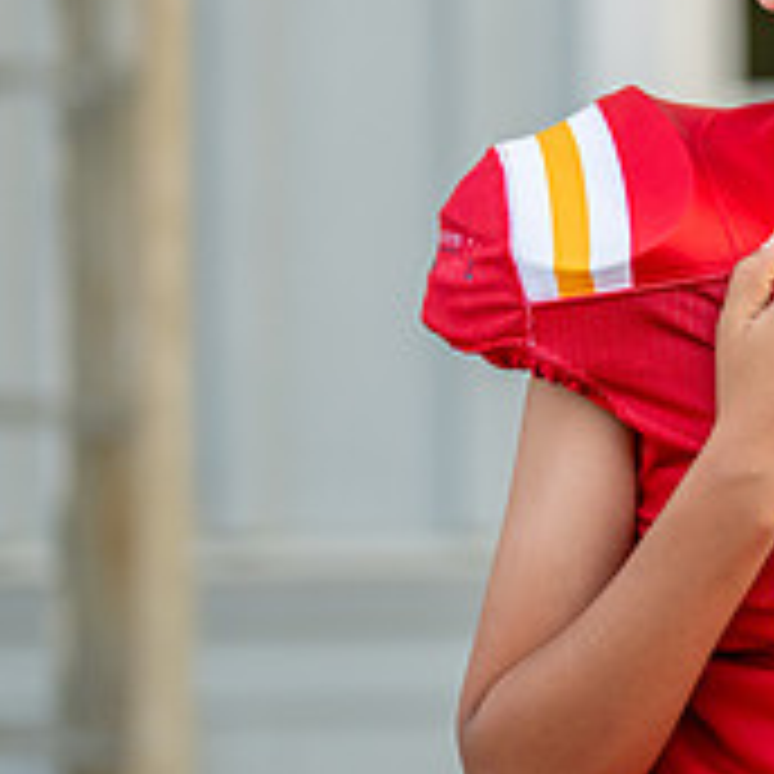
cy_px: 225
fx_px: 4351
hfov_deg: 10.0
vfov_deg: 10.2
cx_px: 974
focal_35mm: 172
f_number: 1.2
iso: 200
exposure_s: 1/2000
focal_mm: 50
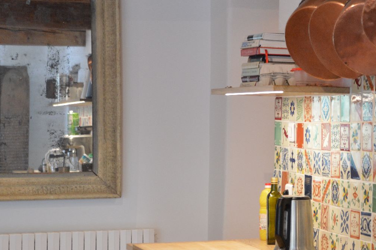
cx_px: 293
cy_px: 152
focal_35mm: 115
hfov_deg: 17.7
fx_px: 1200
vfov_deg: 11.9
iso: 1250
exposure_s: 1/60
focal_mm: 48
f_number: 4.5
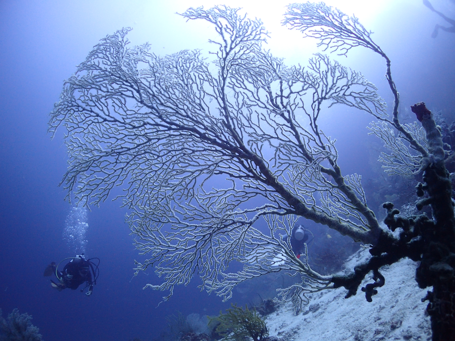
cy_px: 170
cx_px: 228
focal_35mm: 28
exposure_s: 1/250
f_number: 2.2
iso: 100
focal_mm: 5.14
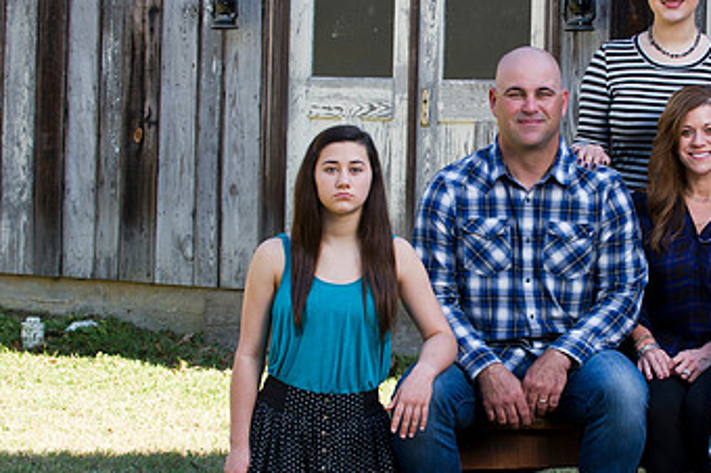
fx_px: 2526
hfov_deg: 16.0
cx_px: 525
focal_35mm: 128
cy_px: 230
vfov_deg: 10.7
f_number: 6.3
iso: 400
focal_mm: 75
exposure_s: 1/125
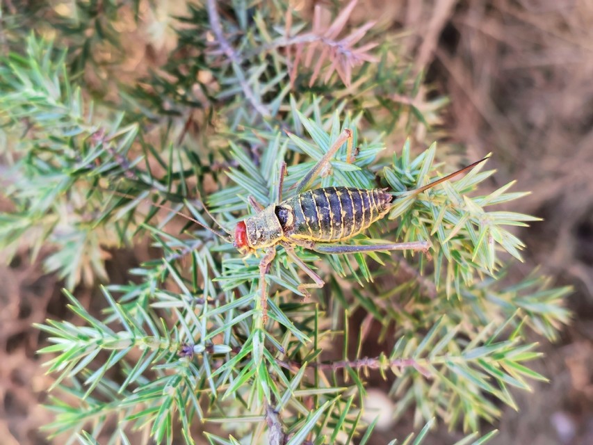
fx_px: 908
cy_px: 222
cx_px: 296
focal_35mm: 53
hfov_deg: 36.2
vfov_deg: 27.5
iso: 64
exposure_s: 1/100
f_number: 1.6
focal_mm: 5.56
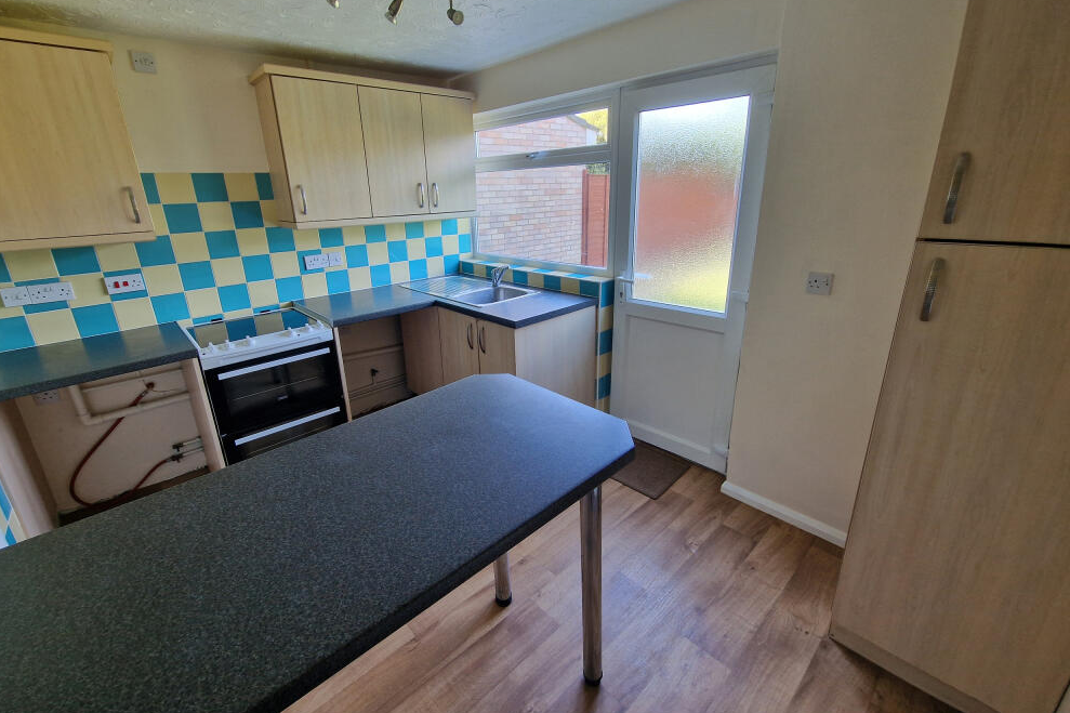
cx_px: 525
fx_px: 416
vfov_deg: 81.1
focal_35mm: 14
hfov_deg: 104.3
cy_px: 339
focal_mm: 2.2
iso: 100
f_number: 2.2
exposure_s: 1/50
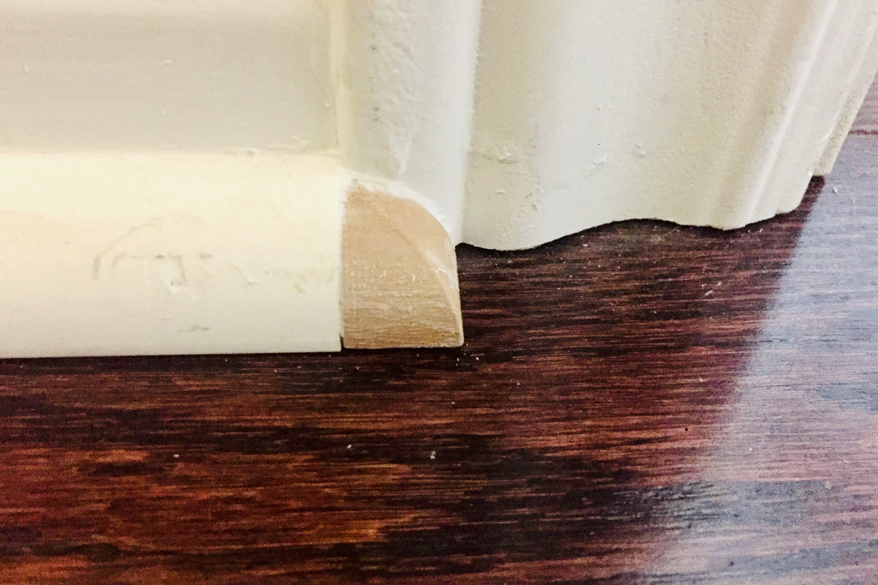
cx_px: 474
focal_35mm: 36
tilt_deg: -47.9
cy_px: 311
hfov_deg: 53.1
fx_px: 878
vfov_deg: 36.9
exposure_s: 1/15
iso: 400
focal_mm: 4.15
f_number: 2.2
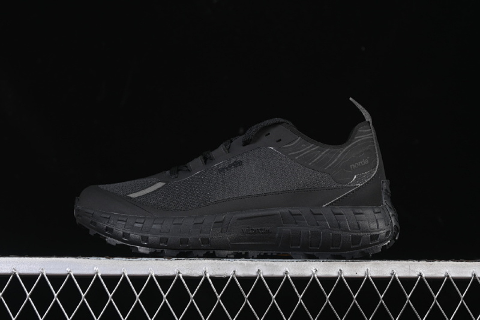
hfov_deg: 27.0
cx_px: 240
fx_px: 1000
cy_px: 160
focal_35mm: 75
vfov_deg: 18.2
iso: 160
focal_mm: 50
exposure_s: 1/50
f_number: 6.3
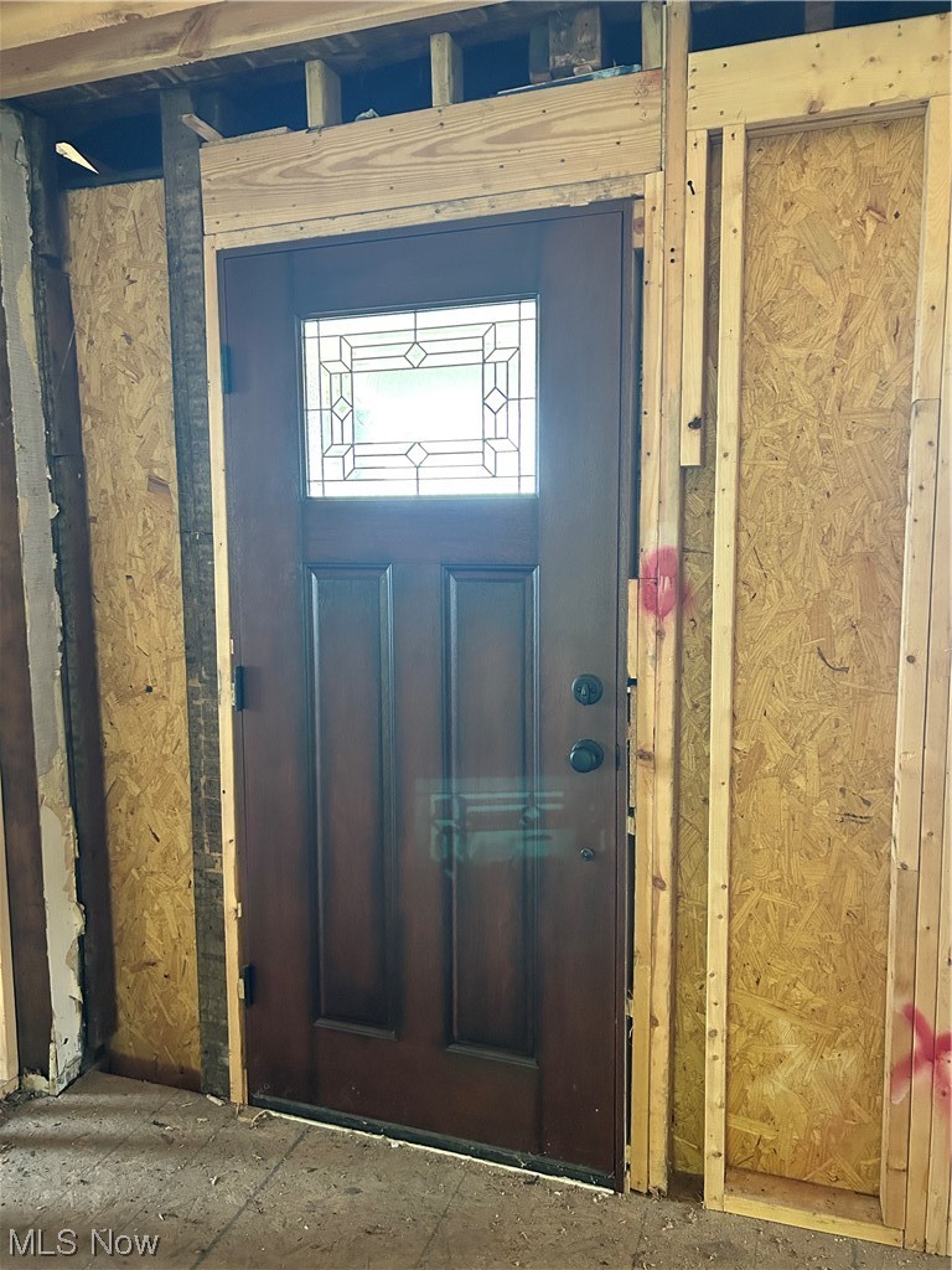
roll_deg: +0.5
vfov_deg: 67.3
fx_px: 953
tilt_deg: -4.9
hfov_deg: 53.1
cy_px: 635
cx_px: 476
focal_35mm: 26
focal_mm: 5.7
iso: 400
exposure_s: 1/60
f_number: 1.5
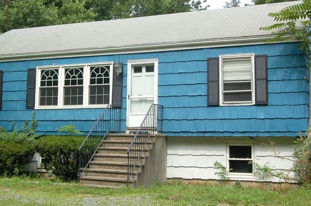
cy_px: 80
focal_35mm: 53
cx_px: 120
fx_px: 457
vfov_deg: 25.3
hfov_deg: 37.4
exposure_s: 1/200
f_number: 7.1
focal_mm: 24
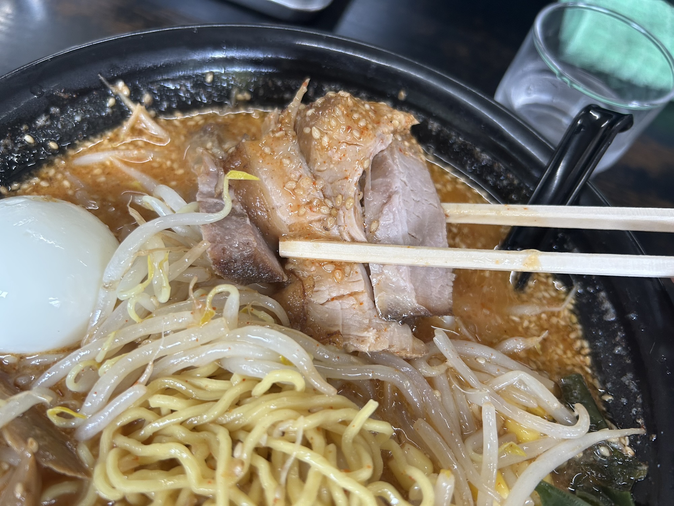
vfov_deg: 53.1
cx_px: 337
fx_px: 506
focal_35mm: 26
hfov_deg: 67.3
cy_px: 253
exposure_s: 1/121
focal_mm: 5.7
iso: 125
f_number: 1.5
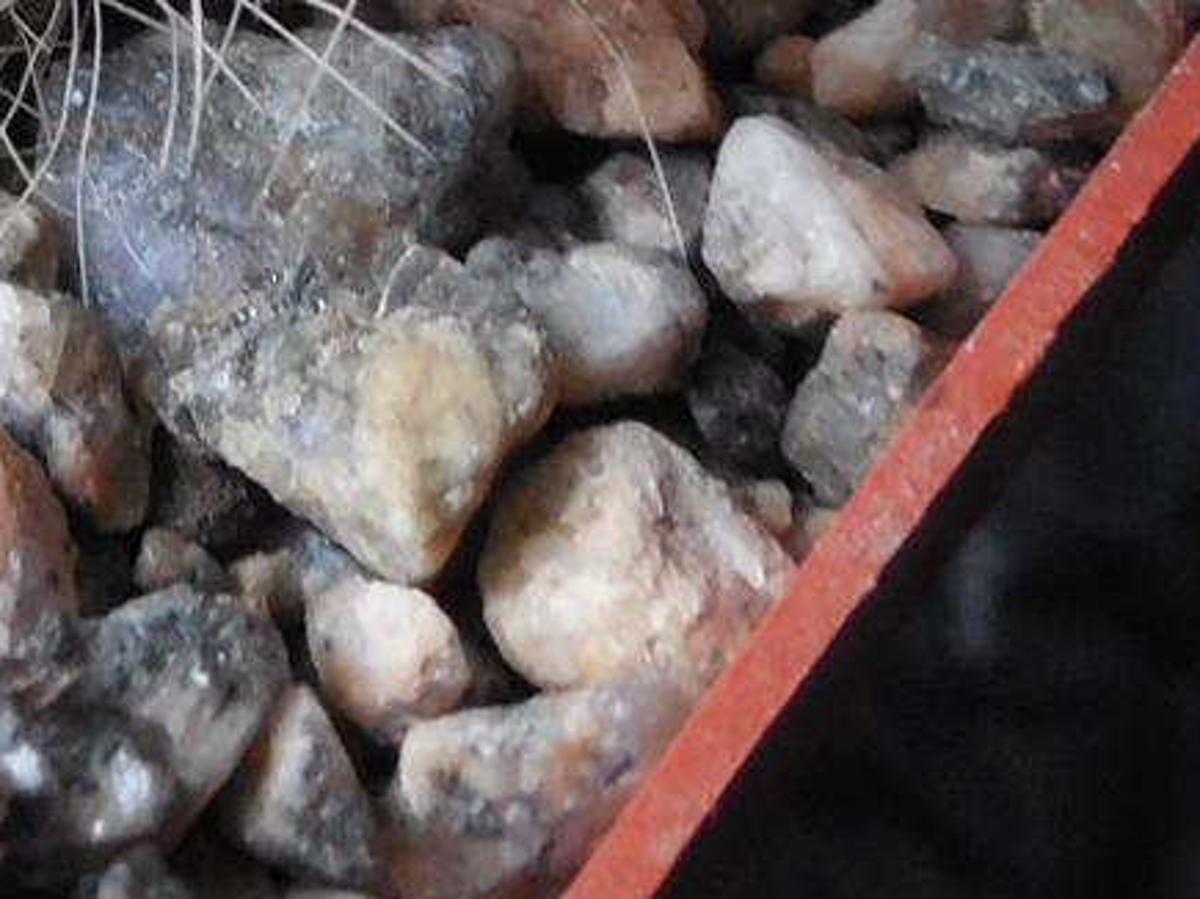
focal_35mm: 114
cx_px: -491
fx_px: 3951
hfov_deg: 16.1
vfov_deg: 12.3
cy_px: -485
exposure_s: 1/20
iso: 400
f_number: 3.6
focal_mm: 5.6
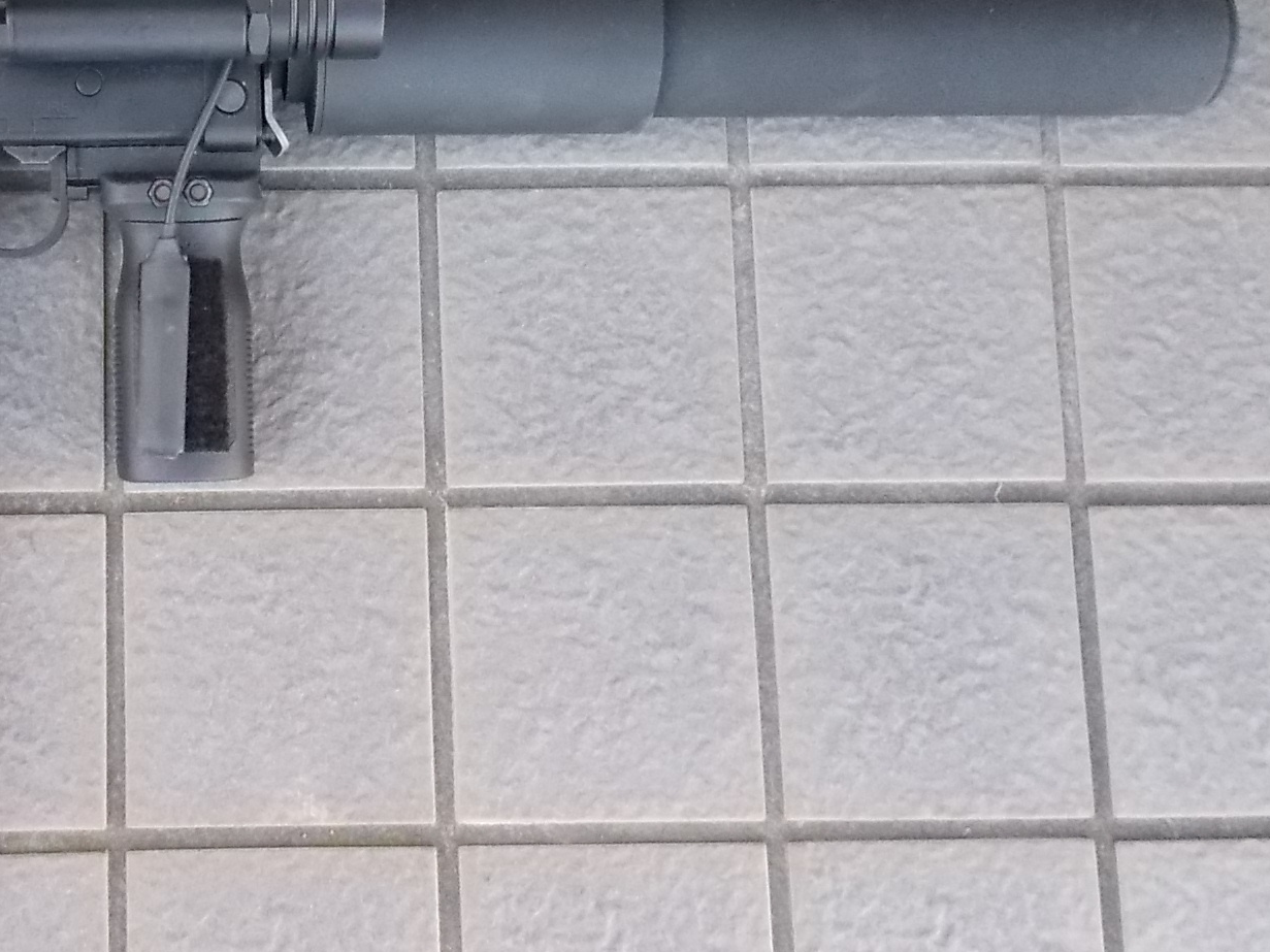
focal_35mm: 48
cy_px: 186
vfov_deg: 29.5
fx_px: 1761
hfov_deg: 37.7
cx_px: 194
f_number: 3.2
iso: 400
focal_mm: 4.6
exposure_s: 1/160
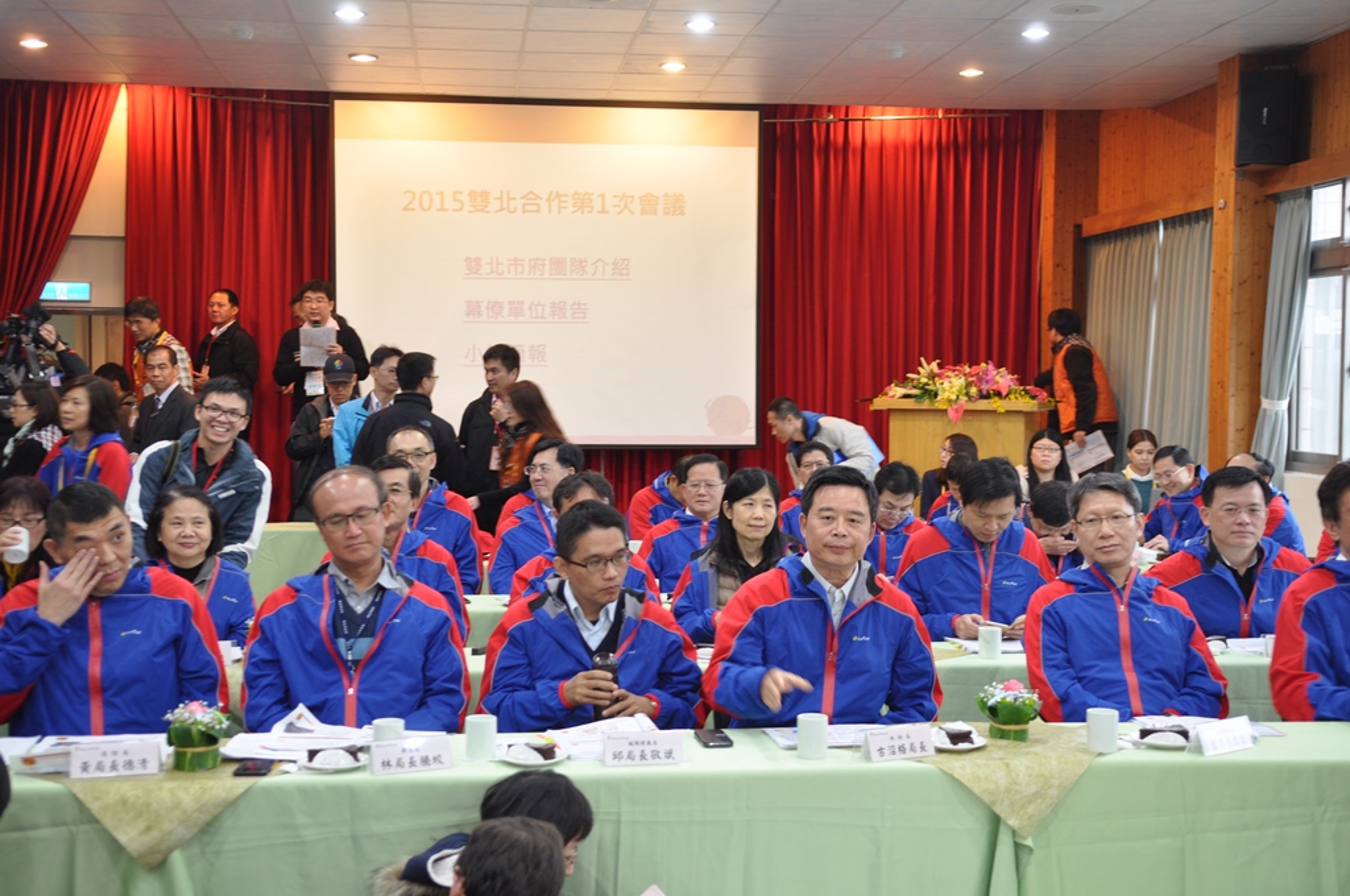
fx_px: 1742
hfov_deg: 42.4
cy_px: 448
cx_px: 675
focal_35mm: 46
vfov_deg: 28.9
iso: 400
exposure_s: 1/40
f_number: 3.2
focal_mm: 31
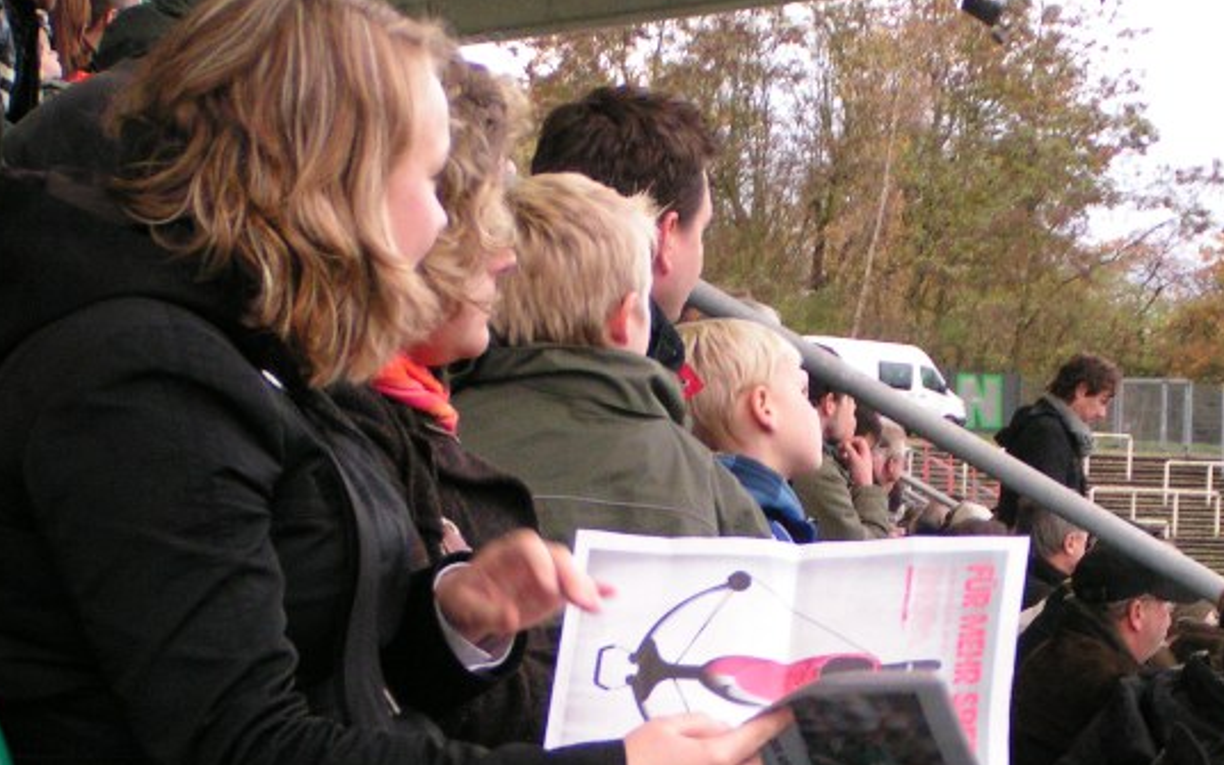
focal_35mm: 136
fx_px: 4537
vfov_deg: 9.6
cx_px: 699
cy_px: 603
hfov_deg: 15.4
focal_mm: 13.2
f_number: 3.2
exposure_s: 1/125
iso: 200
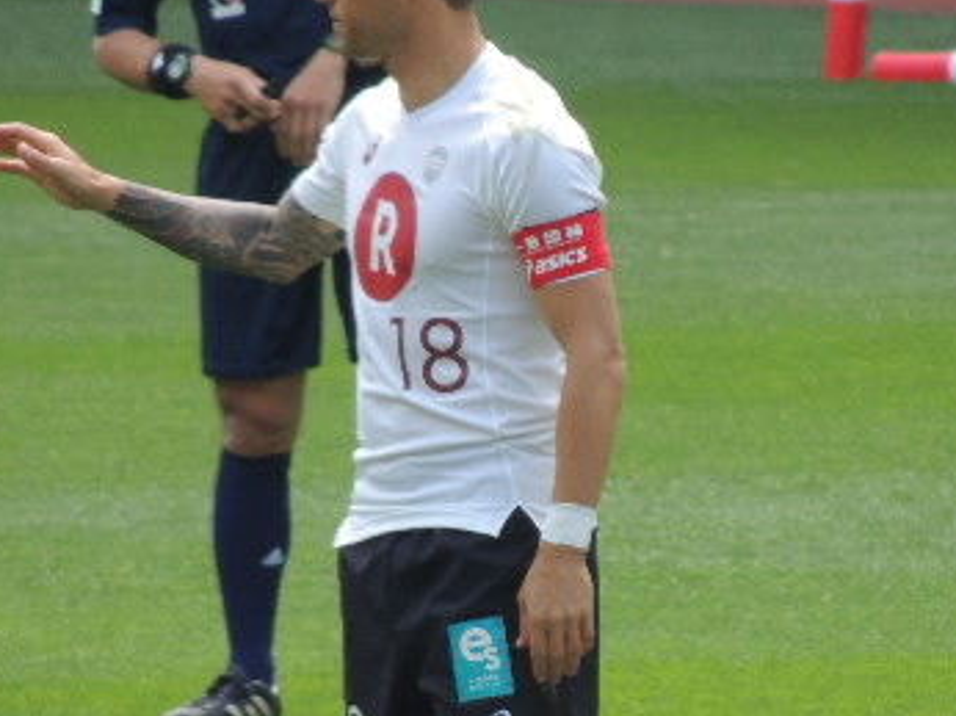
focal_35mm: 1851
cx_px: 467
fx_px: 51084
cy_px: 453
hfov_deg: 1.1
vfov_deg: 0.8
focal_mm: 180
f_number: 5.9
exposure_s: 1/500
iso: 500
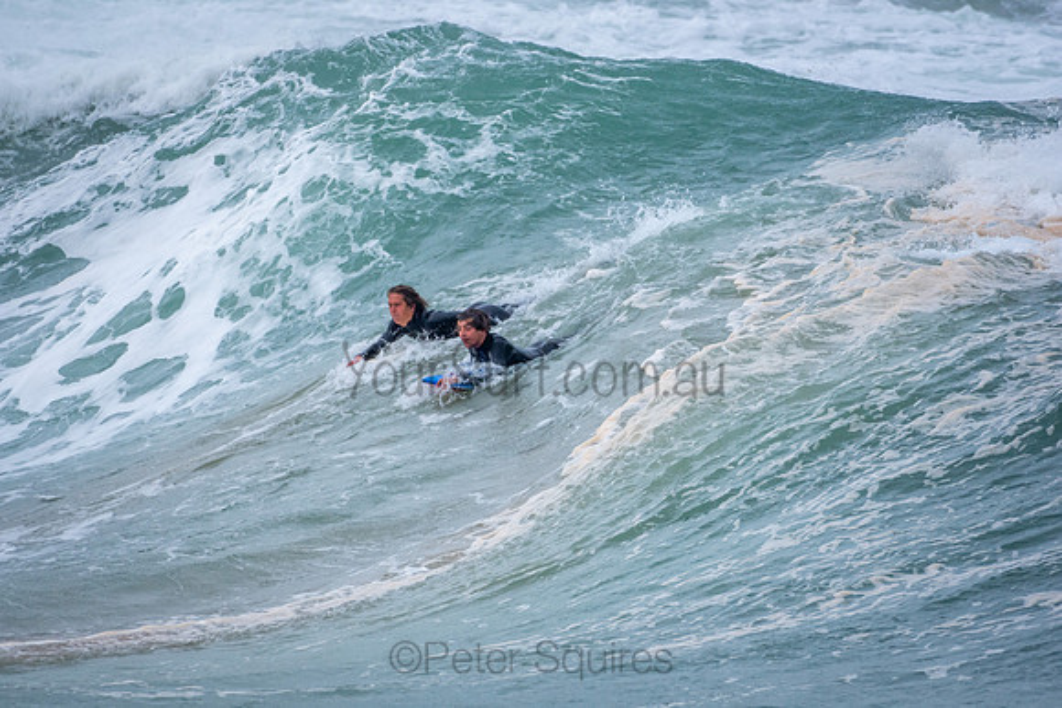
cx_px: 531
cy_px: 354
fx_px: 22129
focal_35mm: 750
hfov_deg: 2.7
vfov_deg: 1.8
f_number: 5.6
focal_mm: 500
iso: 400
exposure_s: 1/1000
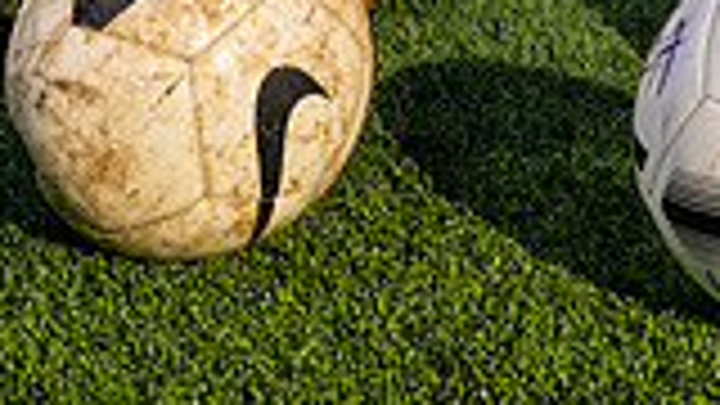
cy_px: -518
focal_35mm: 121
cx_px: 522
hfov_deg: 17.6
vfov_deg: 9.1
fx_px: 2310
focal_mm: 41
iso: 100
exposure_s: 1/250
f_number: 8
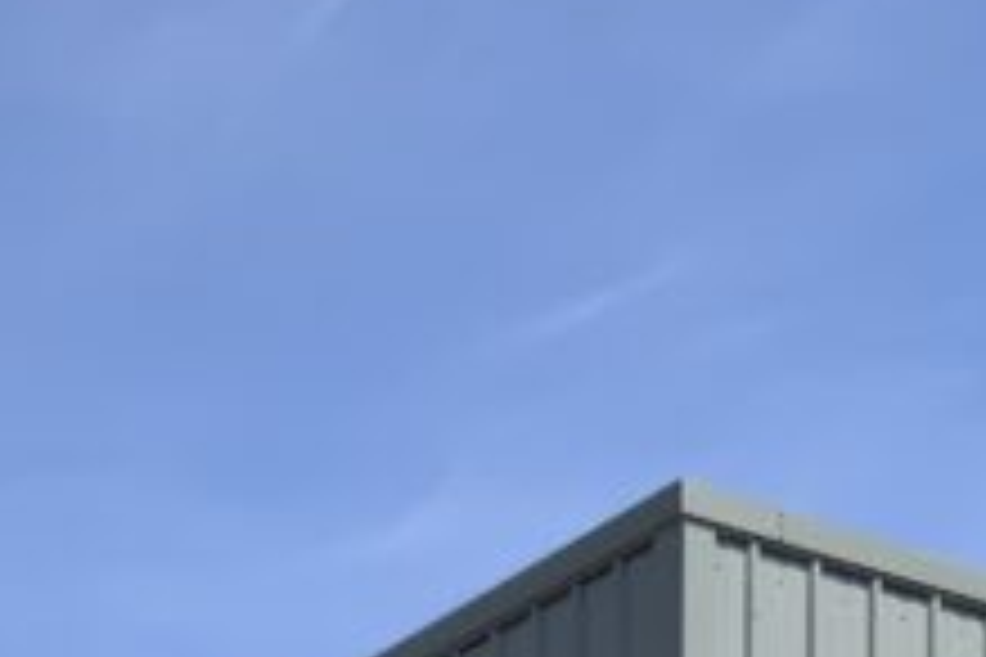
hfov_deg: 14.3
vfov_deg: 8.7
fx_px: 3862
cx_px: 1000
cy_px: 1665
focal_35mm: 141
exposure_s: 1/1451
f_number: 1.8
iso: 16
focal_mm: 3
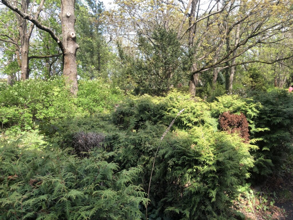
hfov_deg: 63.4
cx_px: 146
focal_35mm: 28
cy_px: 110
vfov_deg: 49.7
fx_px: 237
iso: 20
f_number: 1.8
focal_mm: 3.99
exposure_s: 1/204
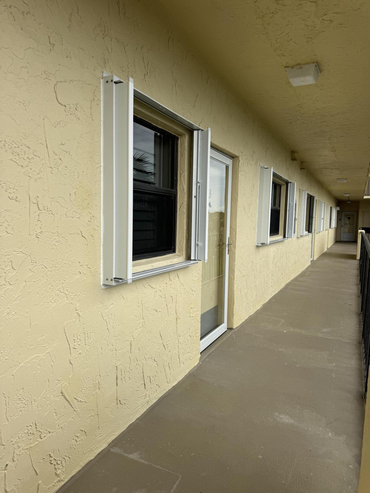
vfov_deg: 71.6
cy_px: 246
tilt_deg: -5.0
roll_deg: -0.4
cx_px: 185
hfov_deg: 56.8
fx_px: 342
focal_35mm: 24
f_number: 1.78
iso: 80
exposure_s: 1/3597
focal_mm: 6.76
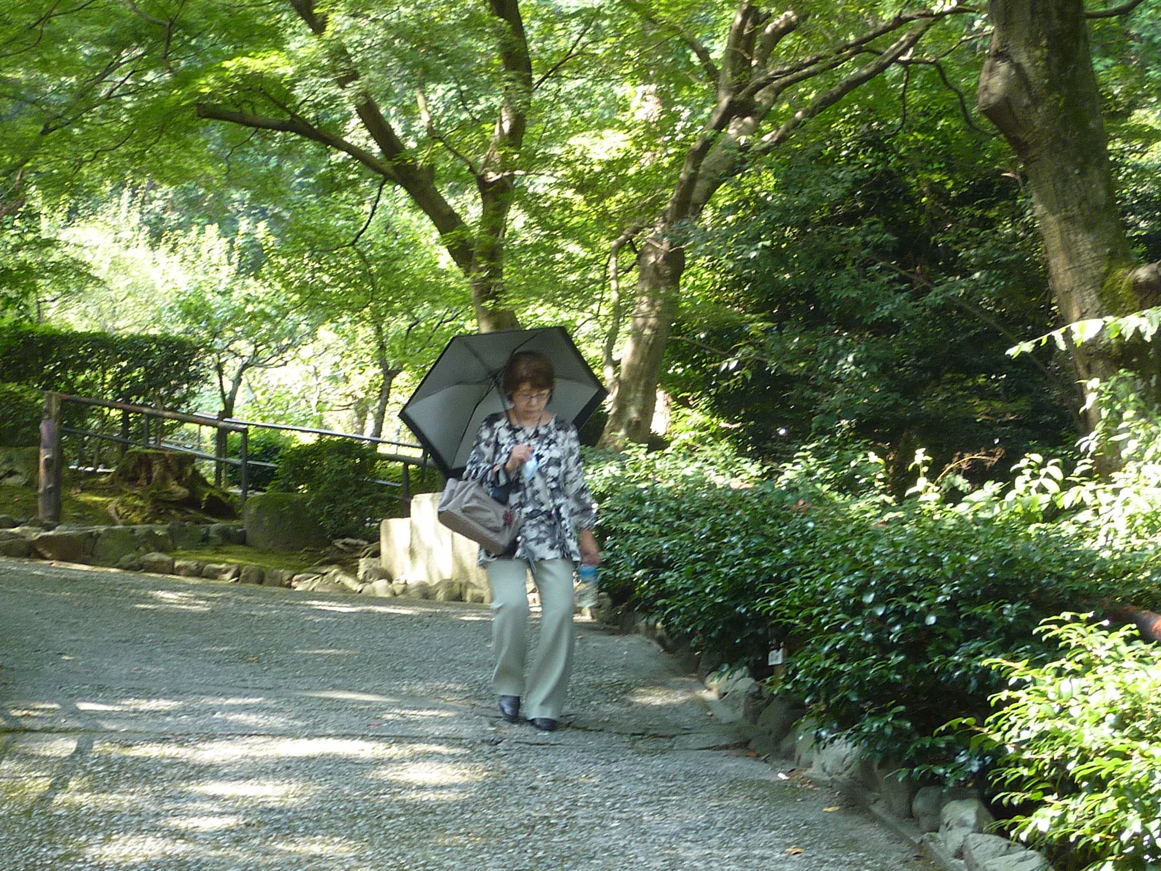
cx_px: 580
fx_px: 2549
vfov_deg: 19.4
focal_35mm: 76
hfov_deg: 25.7
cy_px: 436
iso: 100
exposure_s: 1/30
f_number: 3.7
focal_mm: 6.9
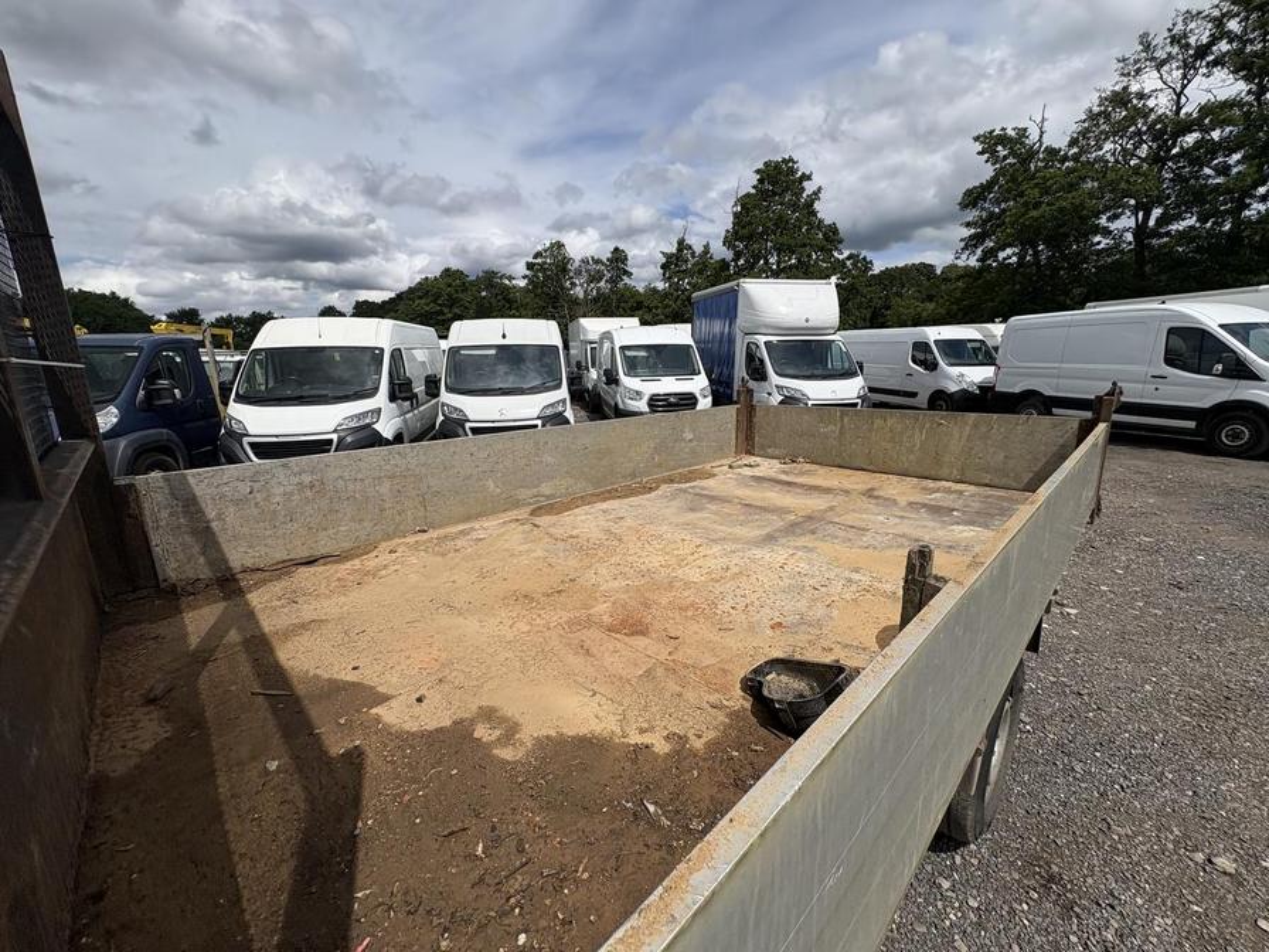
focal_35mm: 14
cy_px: 476
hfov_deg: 102.1
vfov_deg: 85.7
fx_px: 513
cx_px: 634
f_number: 2.2
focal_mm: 2.22
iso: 50
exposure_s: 1/4630
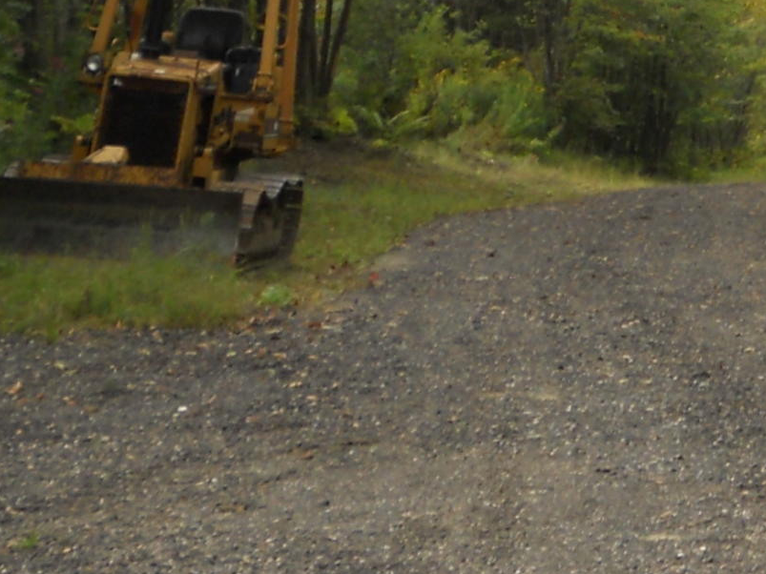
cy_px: -480
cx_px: 1306
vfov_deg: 9.9
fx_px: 3142
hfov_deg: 12.8
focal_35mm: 142
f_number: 3.9
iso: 80
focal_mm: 6.9
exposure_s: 1/160
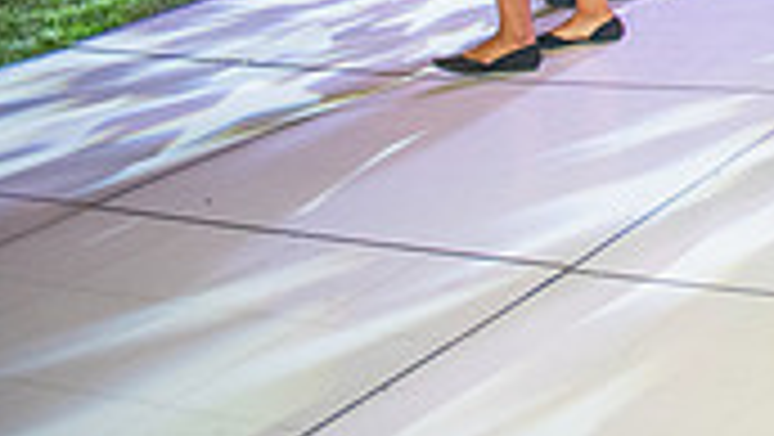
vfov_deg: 12.6
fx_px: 1746
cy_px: -416
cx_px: 1192
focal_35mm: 85
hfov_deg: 20.9
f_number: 3.2
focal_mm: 24
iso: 1600
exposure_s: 1/100
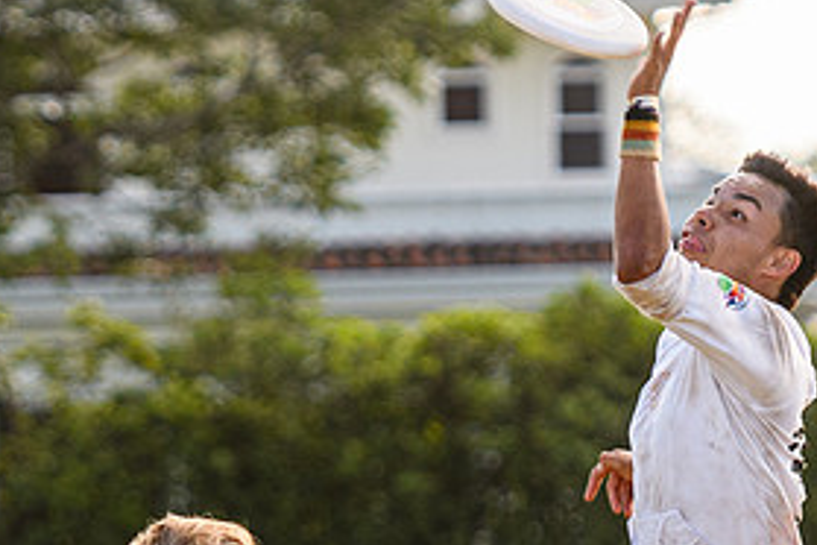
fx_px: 14977
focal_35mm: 660
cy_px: 763
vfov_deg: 2.1
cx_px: 266
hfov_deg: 3.1
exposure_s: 1/1000
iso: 160
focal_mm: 122
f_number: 3.2
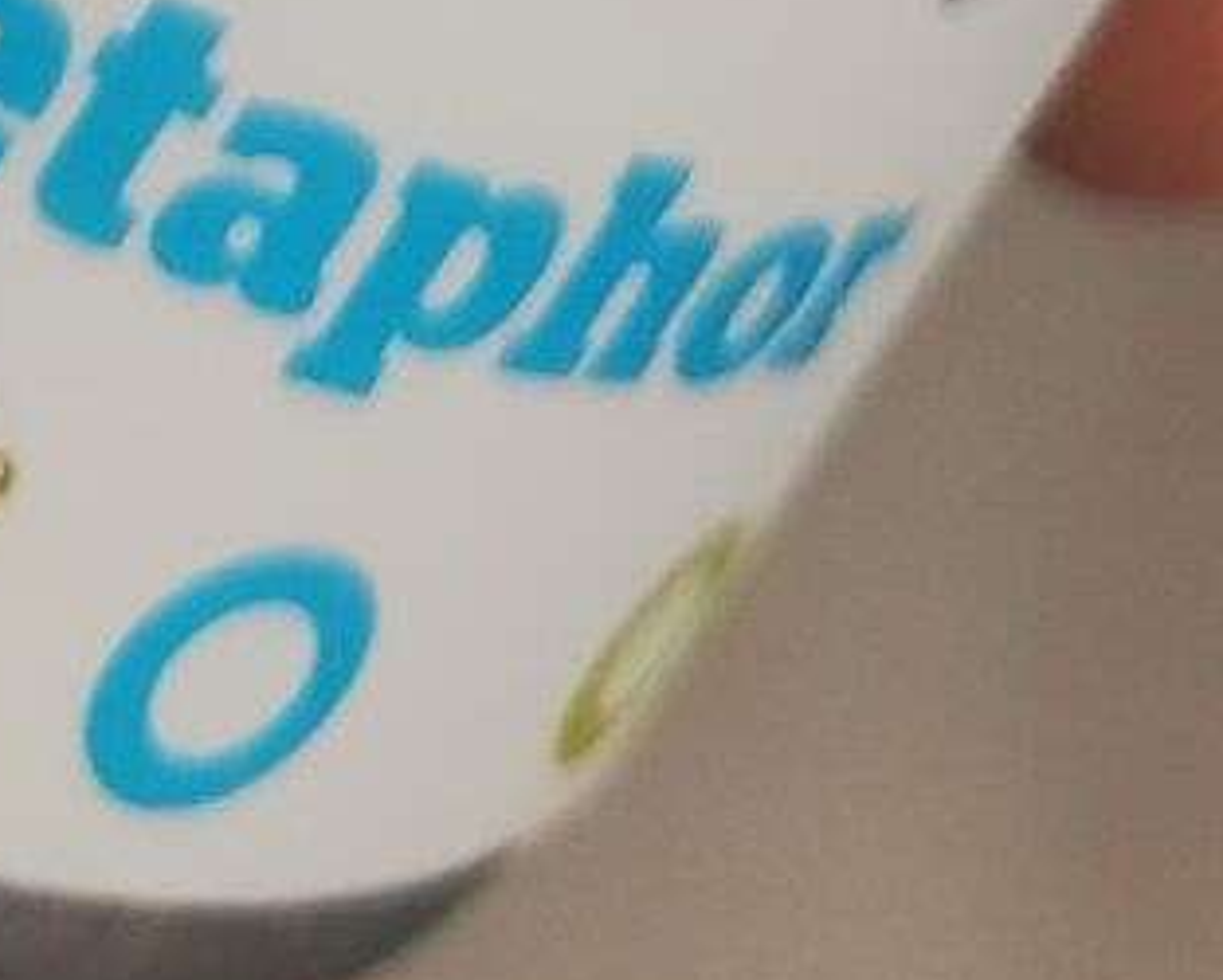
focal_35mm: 160
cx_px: 1007
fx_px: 5795
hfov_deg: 12.0
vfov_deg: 7.7
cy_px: -2477
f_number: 1.79
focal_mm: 4.71
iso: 400
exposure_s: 1/78.7
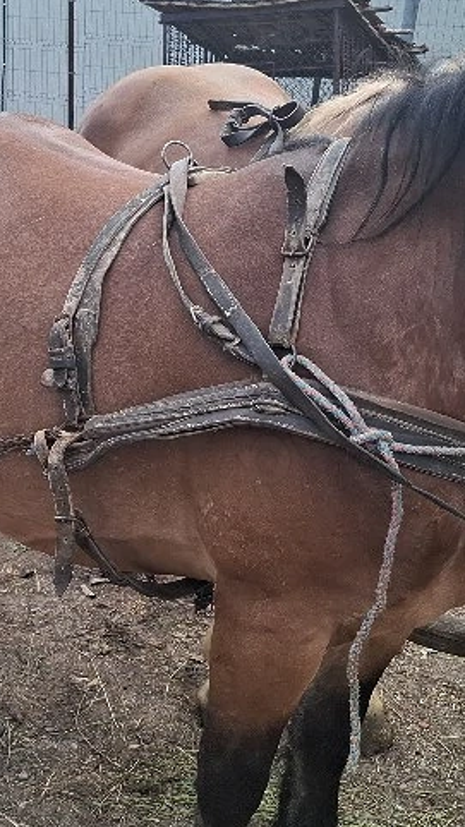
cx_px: 89
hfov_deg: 22.7
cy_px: 365
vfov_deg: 39.8
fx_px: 1140
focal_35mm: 52
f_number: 1.8
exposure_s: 1/385
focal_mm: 5.54
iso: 50
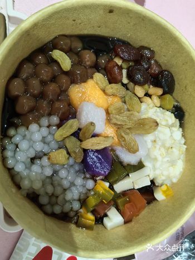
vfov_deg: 65.3
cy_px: 130
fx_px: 203
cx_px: 98
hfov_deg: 51.4
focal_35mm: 27
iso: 500
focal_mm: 5.52
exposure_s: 1/25
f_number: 1.9
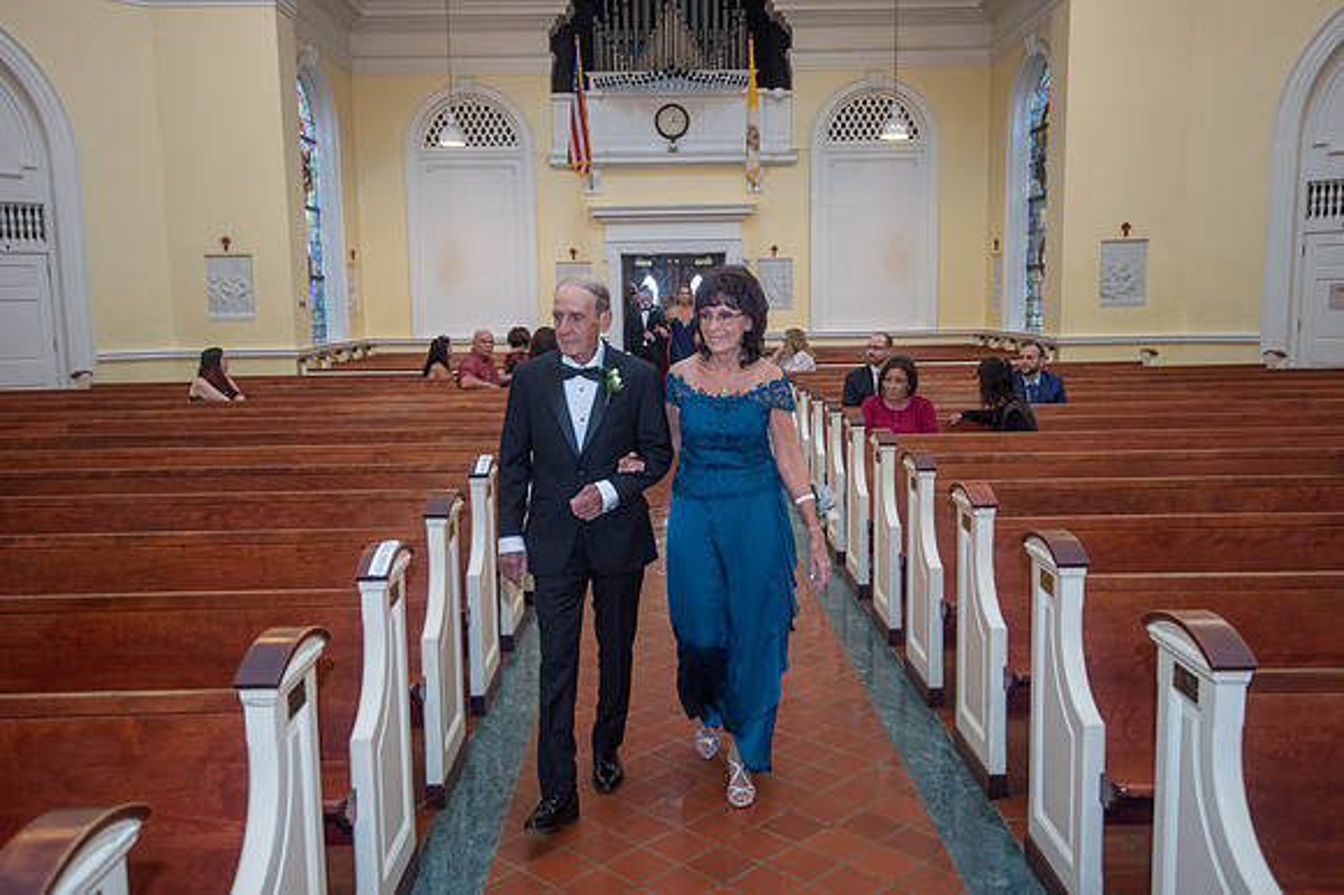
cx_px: 672
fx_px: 1157
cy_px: 448
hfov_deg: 60.3
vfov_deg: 42.3
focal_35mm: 31
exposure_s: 1/125
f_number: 4
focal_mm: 31
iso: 1000
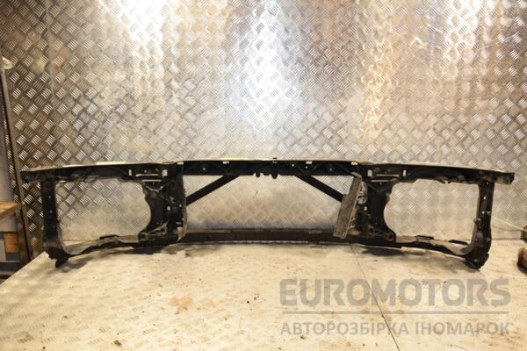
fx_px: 461
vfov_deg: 41.7
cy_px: 176
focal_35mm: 32
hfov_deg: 59.5
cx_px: 264
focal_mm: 21
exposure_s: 1/200
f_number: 5.6
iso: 800
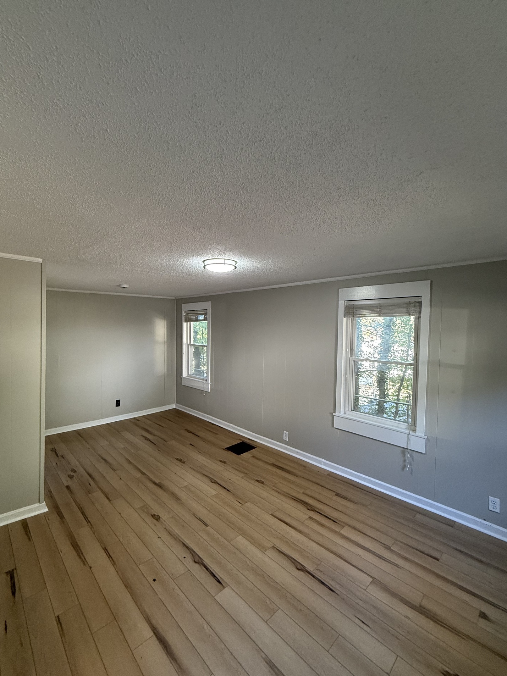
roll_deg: -1.7
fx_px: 293
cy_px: 342
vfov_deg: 98.2
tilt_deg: -1.9
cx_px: 244
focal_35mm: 15
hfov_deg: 81.7
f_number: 2.2
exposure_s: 1/120
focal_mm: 2.22
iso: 400
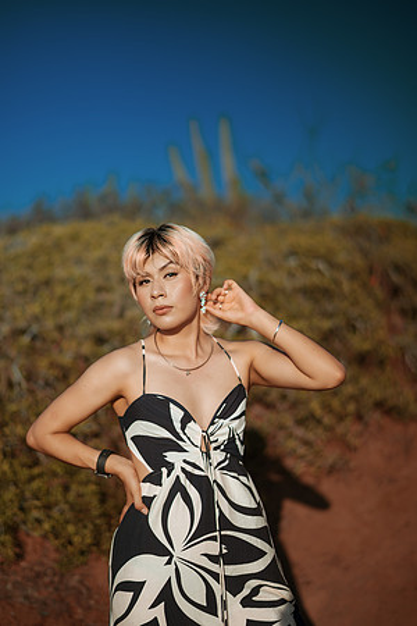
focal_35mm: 58
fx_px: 1008
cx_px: 208
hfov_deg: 23.4
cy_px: 313
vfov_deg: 34.5
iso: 50
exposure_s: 1/8000
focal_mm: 58
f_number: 1.4
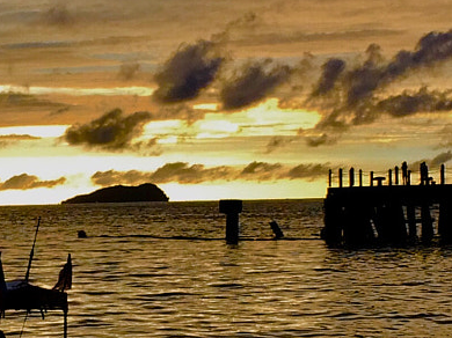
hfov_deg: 16.4
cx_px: 58
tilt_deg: -2.1
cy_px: 272
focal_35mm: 119
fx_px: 1553
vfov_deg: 12.4
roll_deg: +0.3
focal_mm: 4.15
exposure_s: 1/391
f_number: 2.2
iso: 32
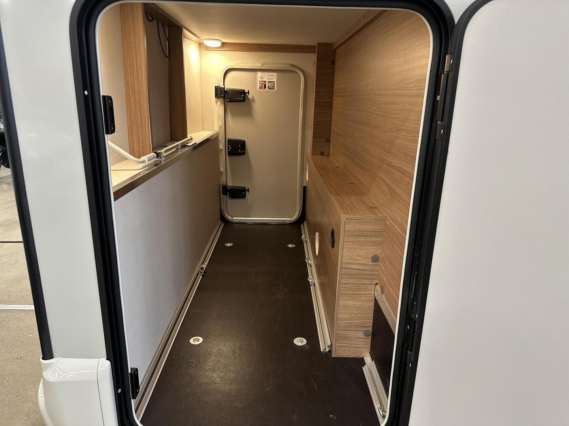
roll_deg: -0.6
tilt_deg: -16.1
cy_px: 213
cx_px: 284
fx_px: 394
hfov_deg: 71.6
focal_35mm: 24
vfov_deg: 56.8
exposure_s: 1/50
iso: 250
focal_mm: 6.86
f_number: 1.78
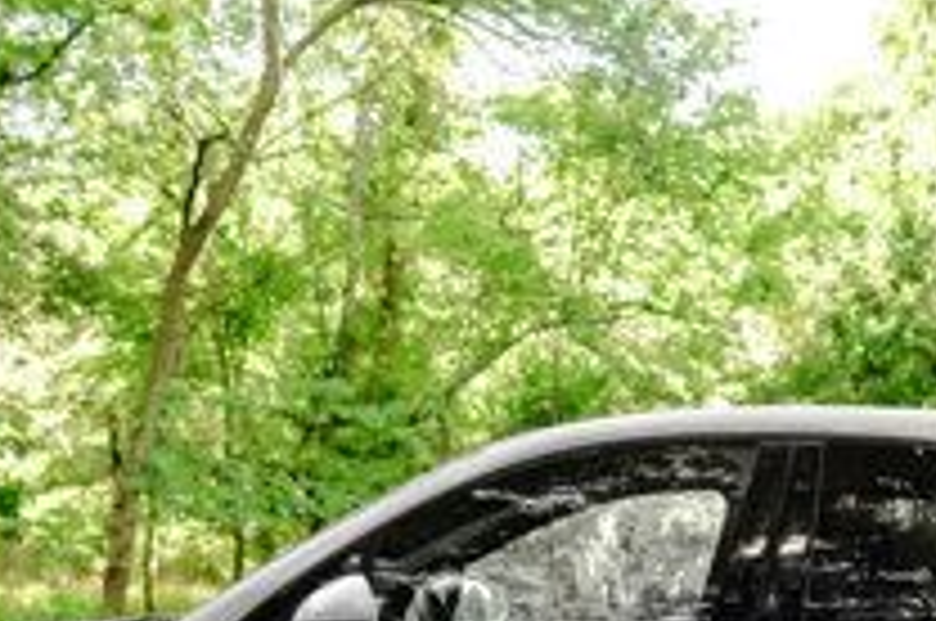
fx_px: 1921
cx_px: 652
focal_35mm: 74
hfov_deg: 27.2
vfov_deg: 17.6
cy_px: 727
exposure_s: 1/500
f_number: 3.2
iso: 640
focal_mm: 24
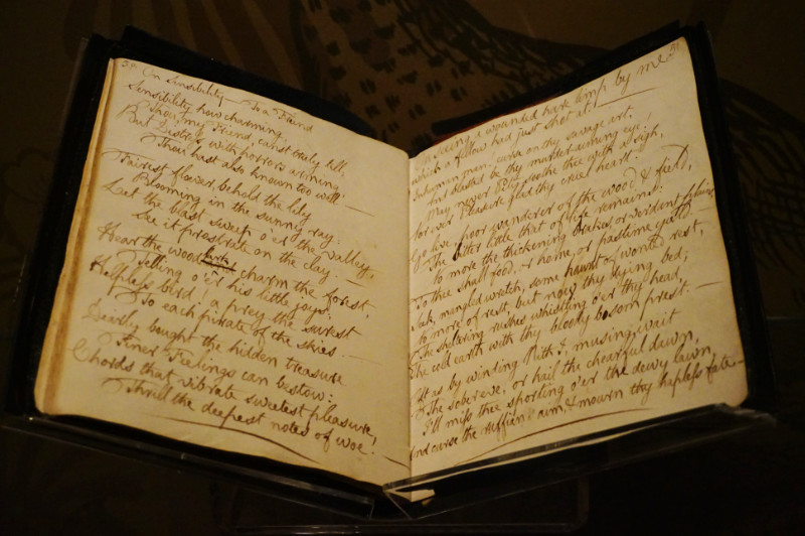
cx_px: 402
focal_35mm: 54
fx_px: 1206
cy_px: 268
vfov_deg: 25.0
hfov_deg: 36.9
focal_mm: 36
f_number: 5.6
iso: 3200
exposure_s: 1/15
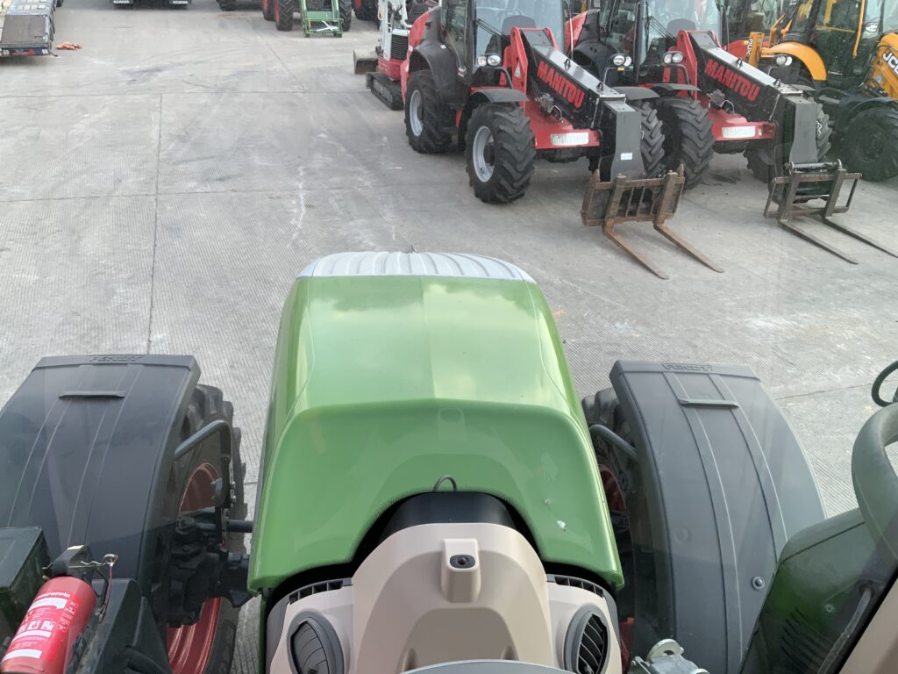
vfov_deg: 48.2
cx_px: 449
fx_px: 752
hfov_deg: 61.7
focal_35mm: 29
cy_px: 337
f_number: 1.8
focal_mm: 3
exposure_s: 1/242
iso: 16
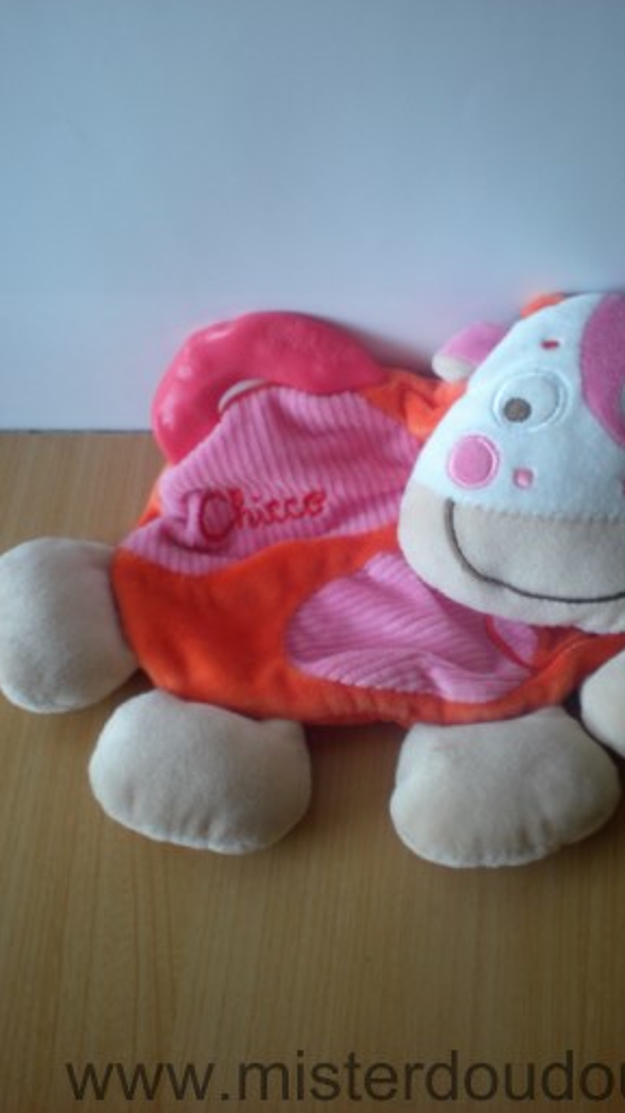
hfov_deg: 28.2
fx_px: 1239
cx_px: 388
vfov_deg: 48.4
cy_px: 555
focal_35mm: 42
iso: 64
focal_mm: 6.3
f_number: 3.1
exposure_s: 1/18.1
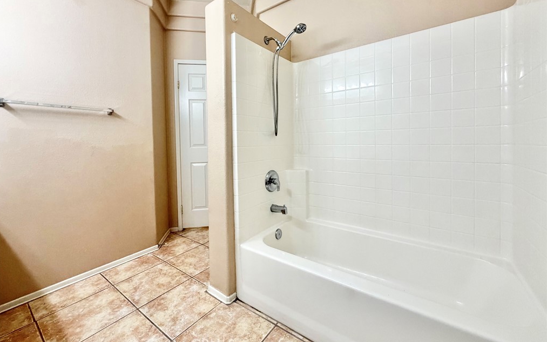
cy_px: 144
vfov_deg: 74.3
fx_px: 224
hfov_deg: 101.5
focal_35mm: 15
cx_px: 271
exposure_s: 1/120
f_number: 2.2
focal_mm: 2.22
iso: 320
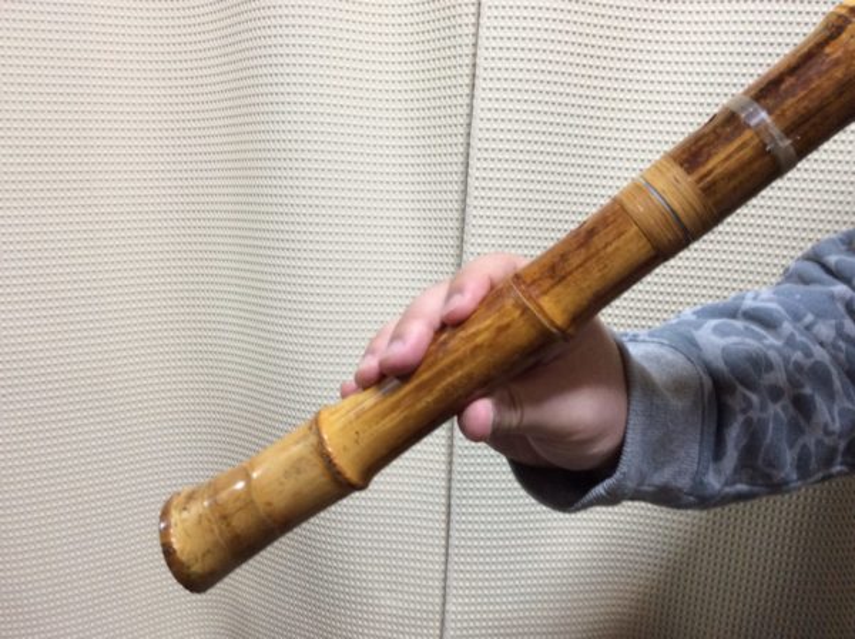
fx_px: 789
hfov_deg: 56.9
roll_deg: -0.8
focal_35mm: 32
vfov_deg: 44.0
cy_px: 320
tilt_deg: -8.4
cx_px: 428
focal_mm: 3.3
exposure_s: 1/24
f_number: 2.4
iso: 100
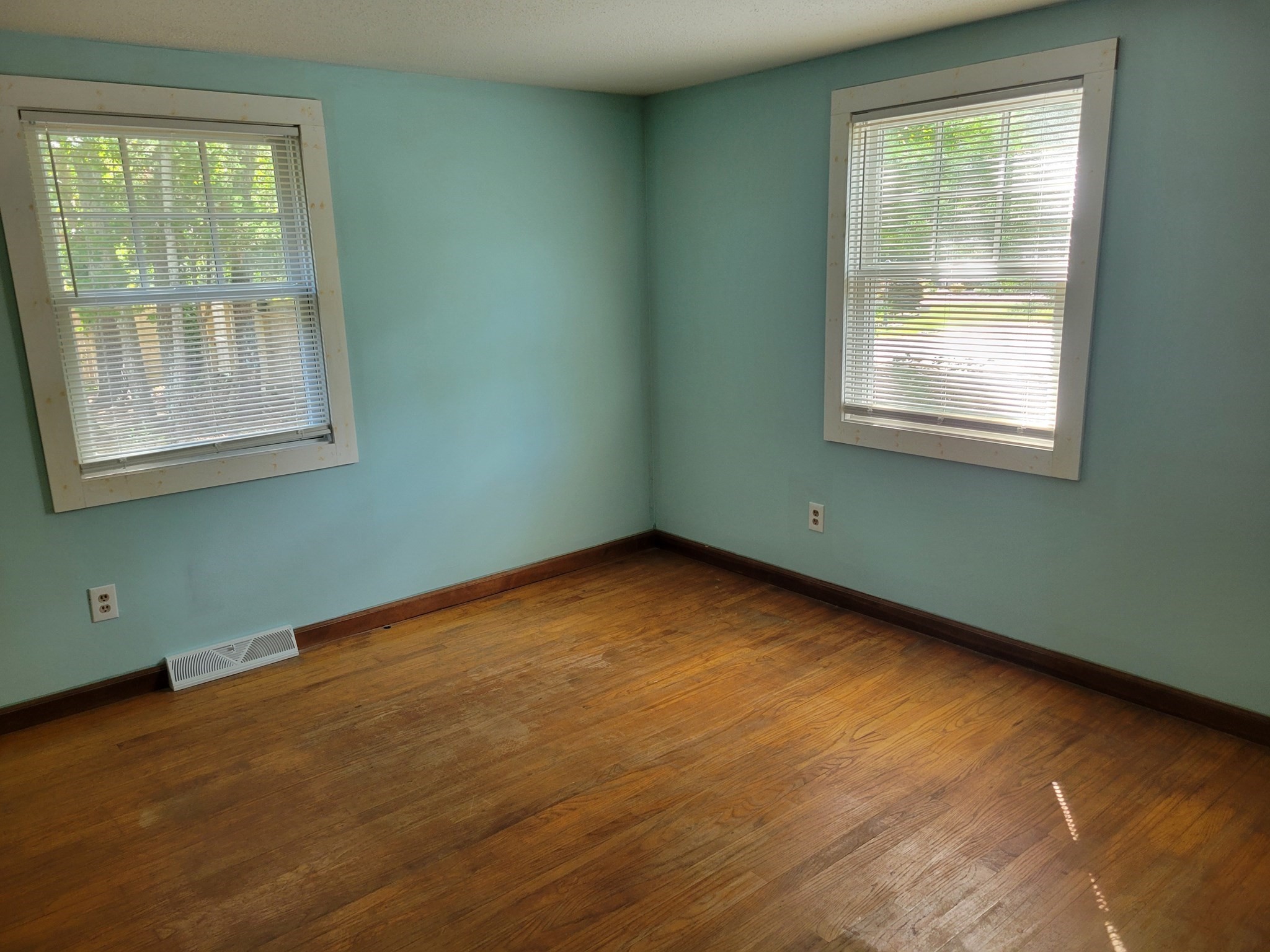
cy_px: 476
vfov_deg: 53.1
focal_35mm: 26
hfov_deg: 67.3
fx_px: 954
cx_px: 635
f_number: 1.8
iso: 160
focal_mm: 5.4
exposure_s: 1/60
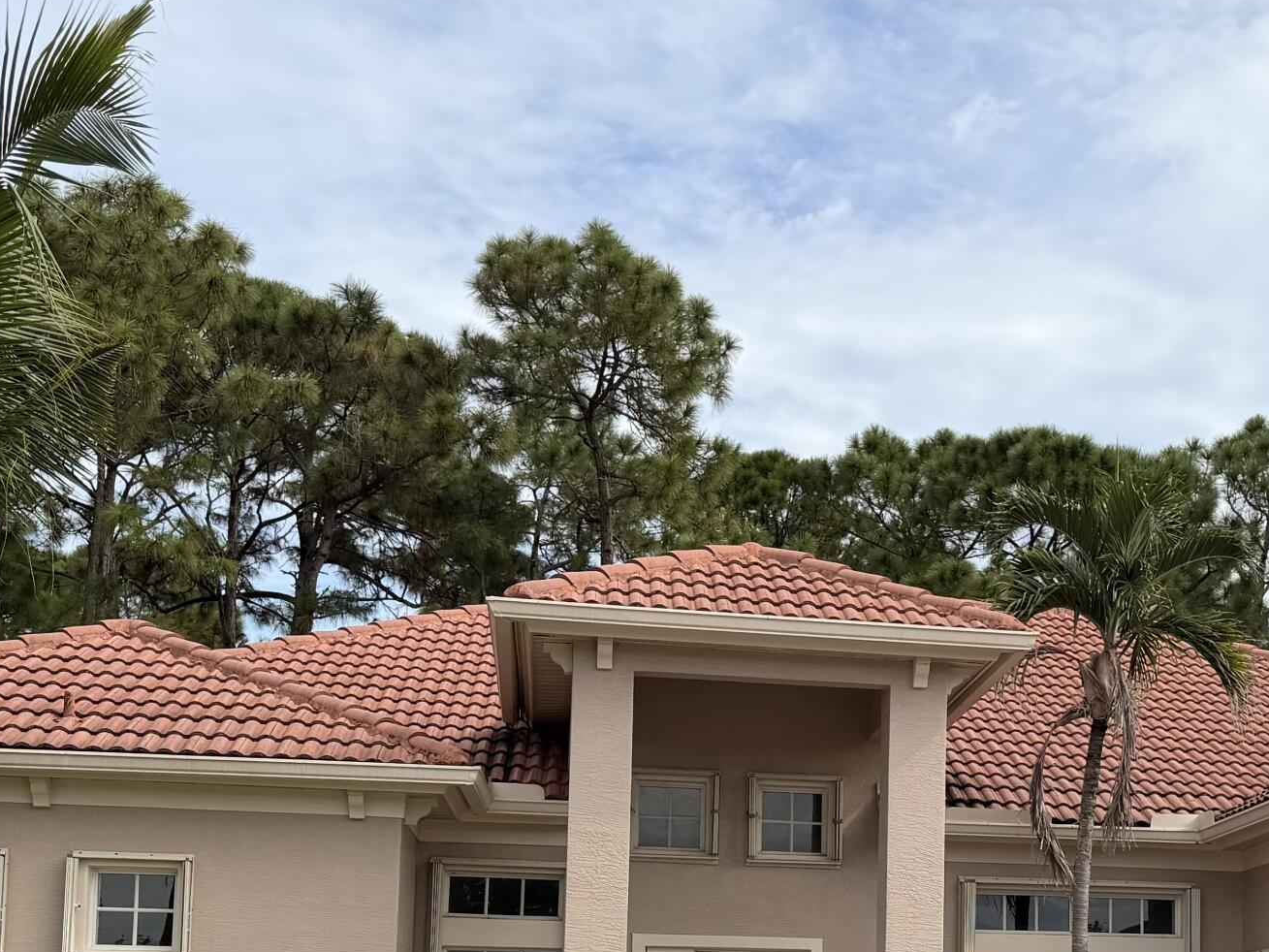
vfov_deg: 25.4
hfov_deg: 34.3
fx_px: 2016
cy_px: 924
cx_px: 933
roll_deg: -0.3
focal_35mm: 55
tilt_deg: +5.3
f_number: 1.78
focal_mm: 6.76
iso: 80
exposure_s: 1/4405
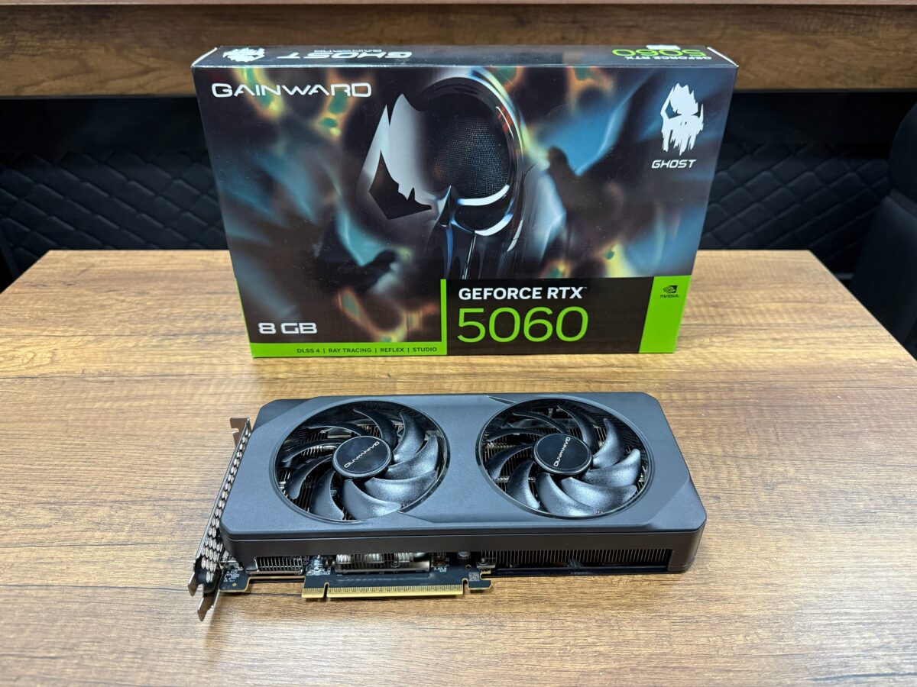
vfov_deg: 56.8
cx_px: 458
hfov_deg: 71.6
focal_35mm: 24
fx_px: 636
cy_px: 344
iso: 320
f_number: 1.78
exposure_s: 1/50
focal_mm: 6.76
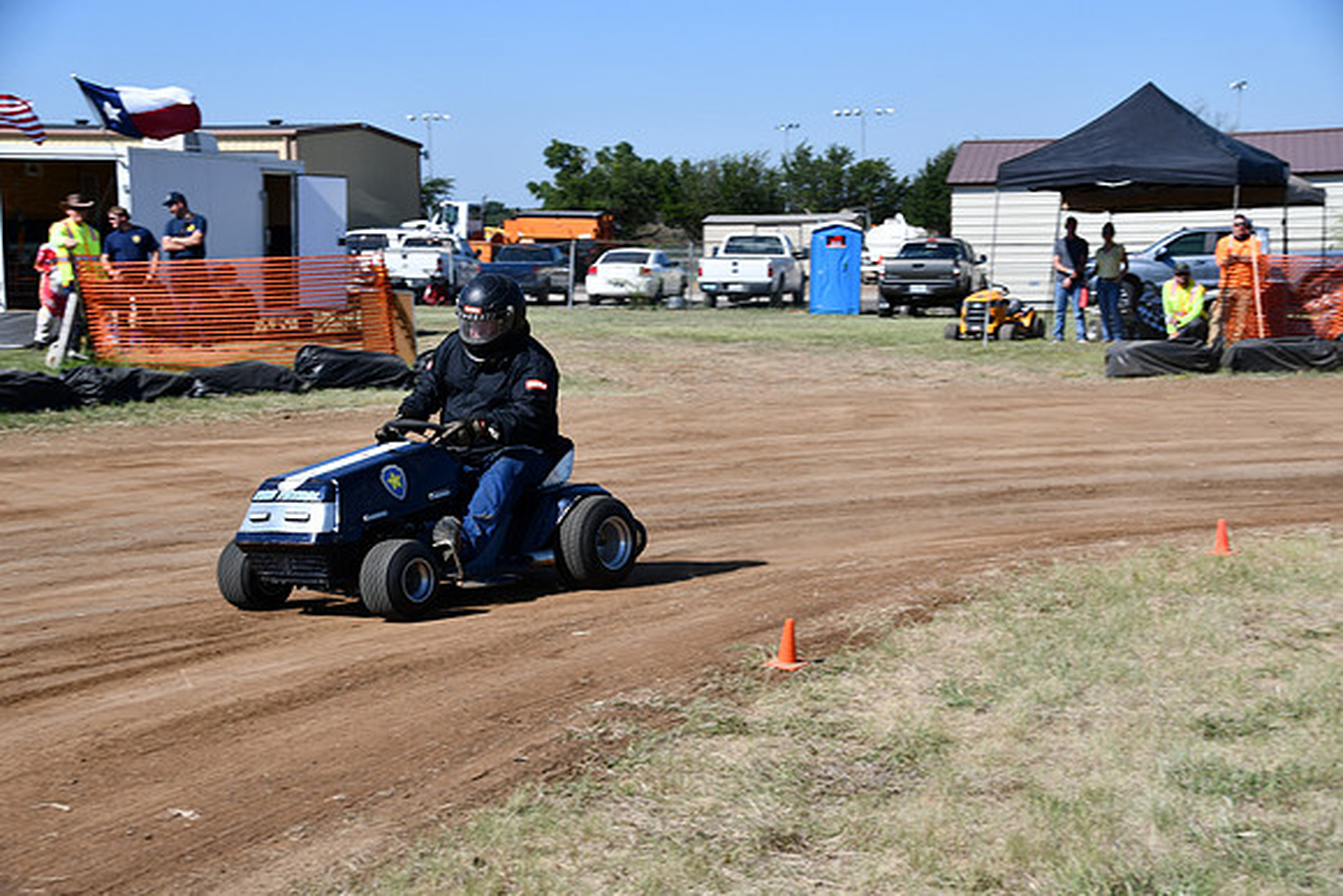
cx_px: 672
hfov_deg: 30.5
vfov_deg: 20.6
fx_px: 2463
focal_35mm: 66
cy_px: 448
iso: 100
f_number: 9
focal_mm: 44
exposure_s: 1/320
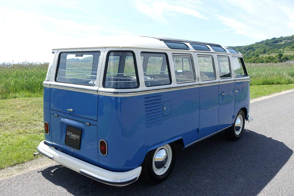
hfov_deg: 58.7
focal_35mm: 32
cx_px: 147
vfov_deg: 41.1
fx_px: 261
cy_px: 98
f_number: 4
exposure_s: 1/640
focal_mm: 11.81
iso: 125
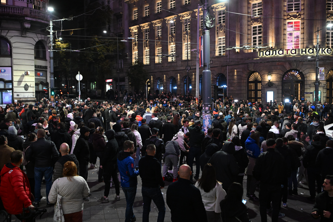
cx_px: 166
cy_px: 111
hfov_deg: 53.1
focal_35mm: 36
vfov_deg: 36.9
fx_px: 333
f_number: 4
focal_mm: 36
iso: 6400
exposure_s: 1/160
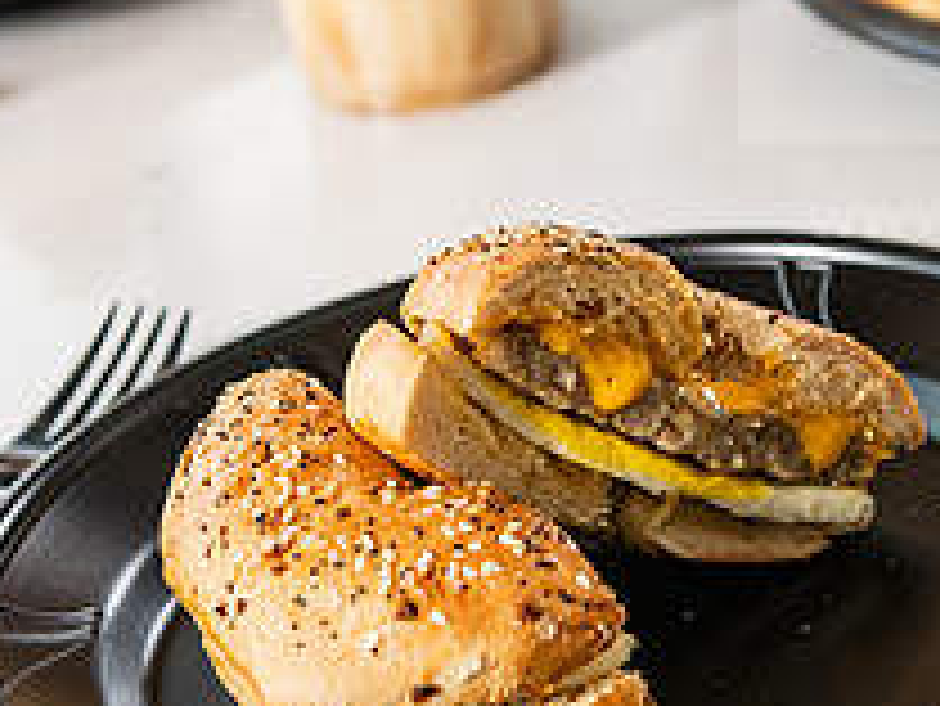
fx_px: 3994
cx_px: 603
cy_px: 313
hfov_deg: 13.4
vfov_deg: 10.1
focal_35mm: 147
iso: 640
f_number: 4
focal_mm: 55
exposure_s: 1/200
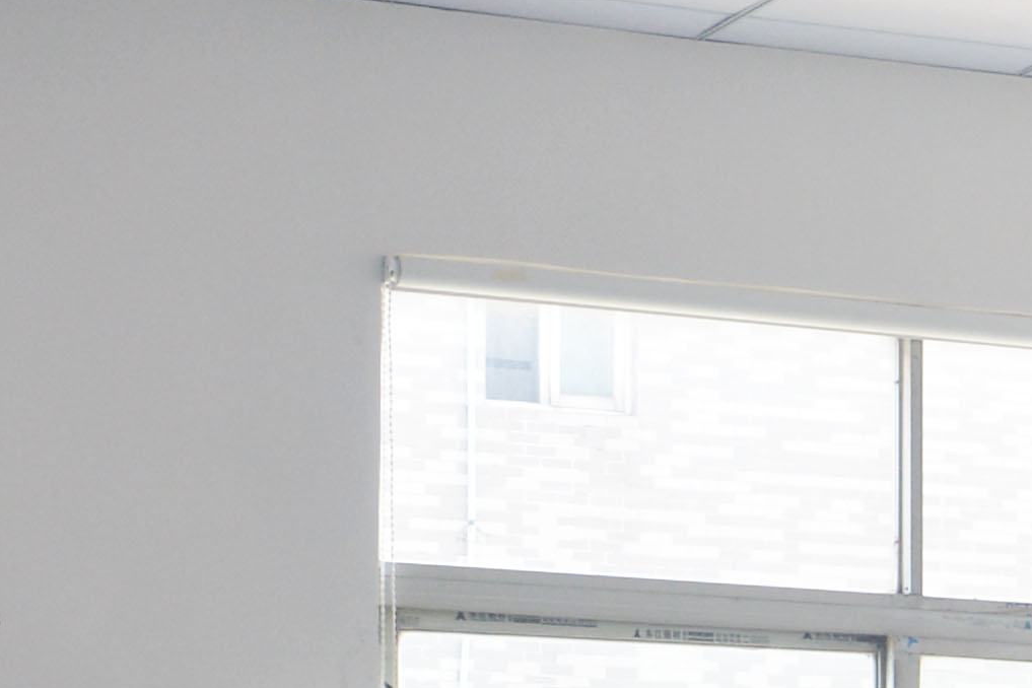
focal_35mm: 177
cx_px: 2037
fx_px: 5074
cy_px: 1439
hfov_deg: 10.7
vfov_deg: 7.4
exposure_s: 1/125
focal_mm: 20
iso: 250
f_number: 5.6
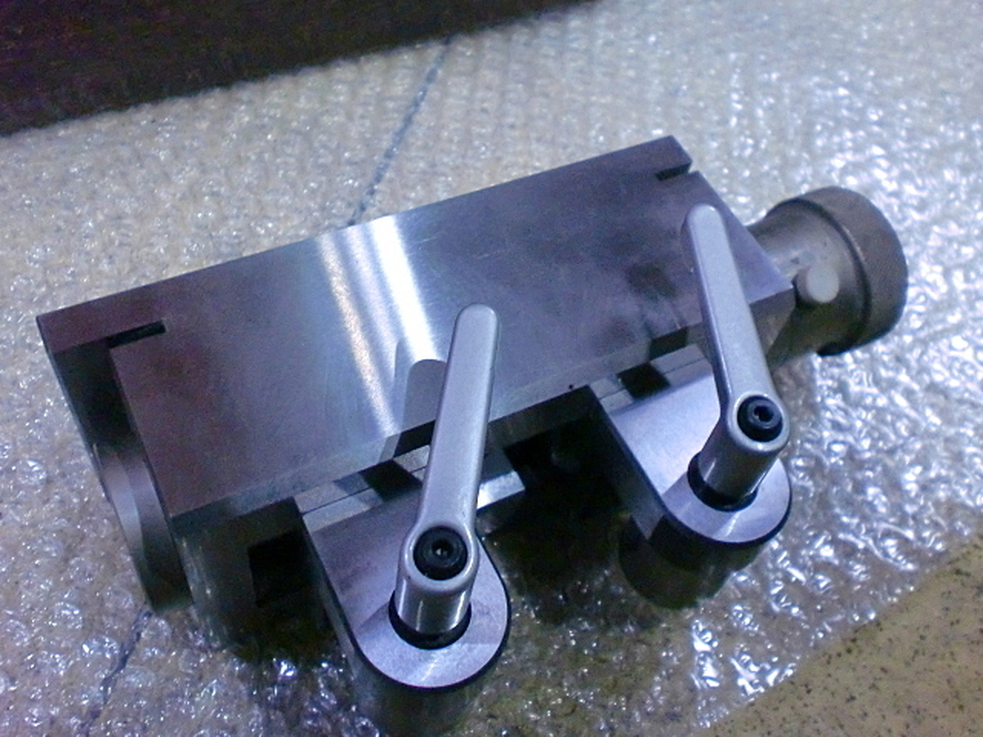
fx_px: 994
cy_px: 368
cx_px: 492
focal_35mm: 35
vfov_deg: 40.7
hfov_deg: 52.6
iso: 800
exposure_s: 1/60
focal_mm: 6.3
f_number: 3.1
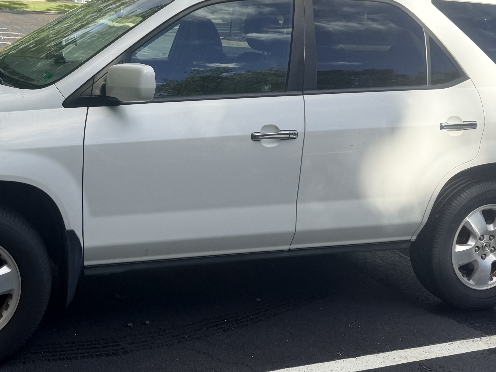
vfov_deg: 29.1
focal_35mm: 49
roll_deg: -3.8
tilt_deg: -6.6
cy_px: 82
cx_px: 185
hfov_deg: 38.7
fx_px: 702
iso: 80
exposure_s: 1/3279
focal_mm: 6.76
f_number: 1.78
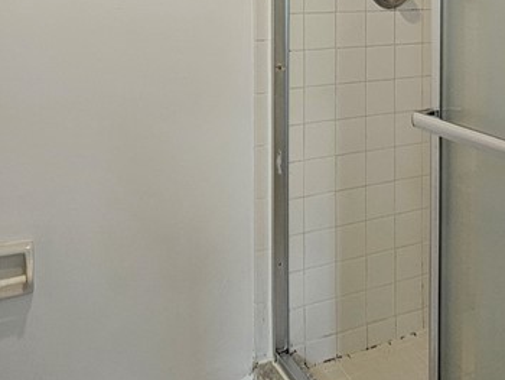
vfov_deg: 34.5
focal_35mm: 38
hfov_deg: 48.9
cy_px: 3
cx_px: 276
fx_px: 555
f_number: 2.2
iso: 200
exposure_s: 1/60
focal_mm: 2.2
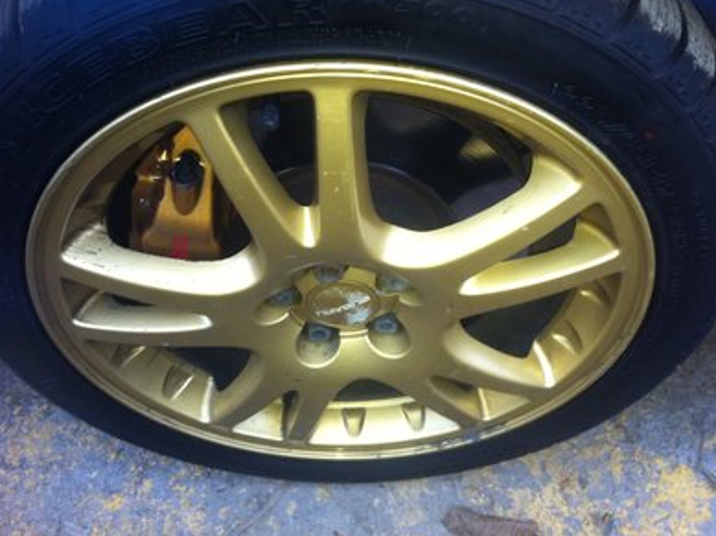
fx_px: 744
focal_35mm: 36
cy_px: 268
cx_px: 353
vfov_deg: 39.6
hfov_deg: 51.4
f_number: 2.8
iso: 125
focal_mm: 3.85
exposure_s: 1/15
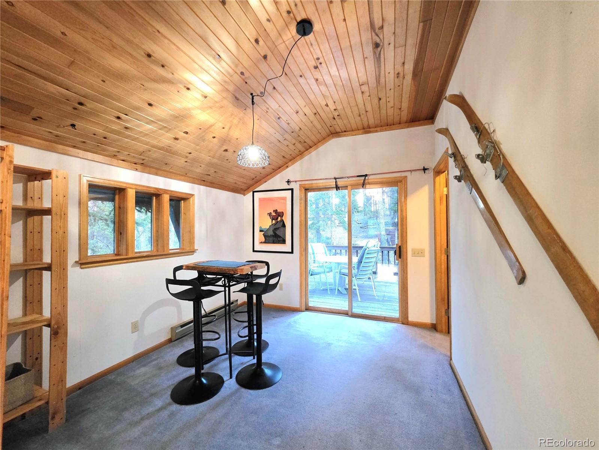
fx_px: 225
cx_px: 300
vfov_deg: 89.9
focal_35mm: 13
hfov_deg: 106.2
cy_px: 225
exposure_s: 1/60.2
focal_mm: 2.2
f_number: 1.9
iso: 800
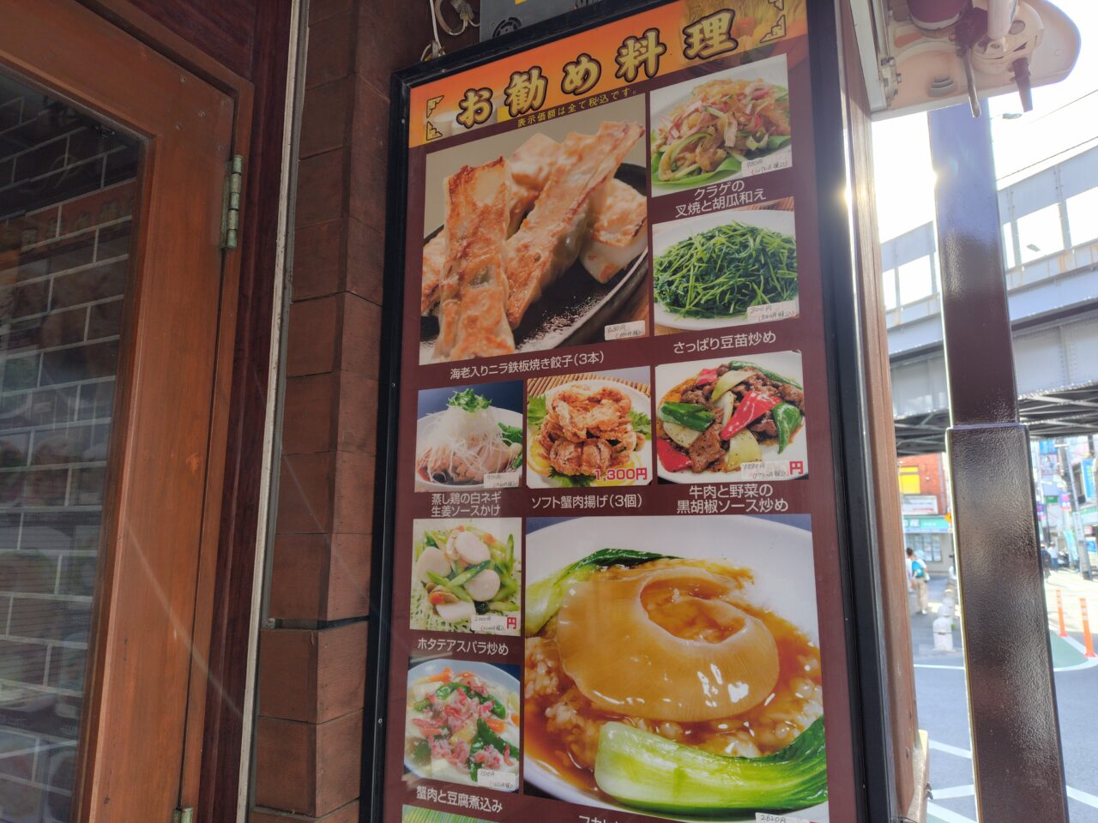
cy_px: 412
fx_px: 730
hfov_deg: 73.9
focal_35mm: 23
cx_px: 549
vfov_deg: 58.9
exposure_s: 1/100
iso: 84
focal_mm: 5.6
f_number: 1.9
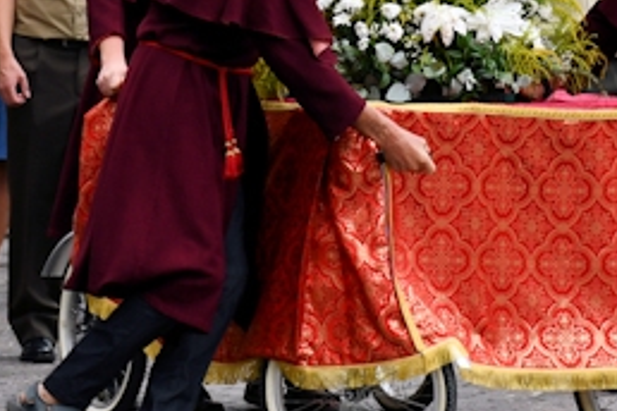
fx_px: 3822
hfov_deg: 9.2
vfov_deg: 6.1
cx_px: 572
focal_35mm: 223
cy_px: -111
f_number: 7.1
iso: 200
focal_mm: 48
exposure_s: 1/250
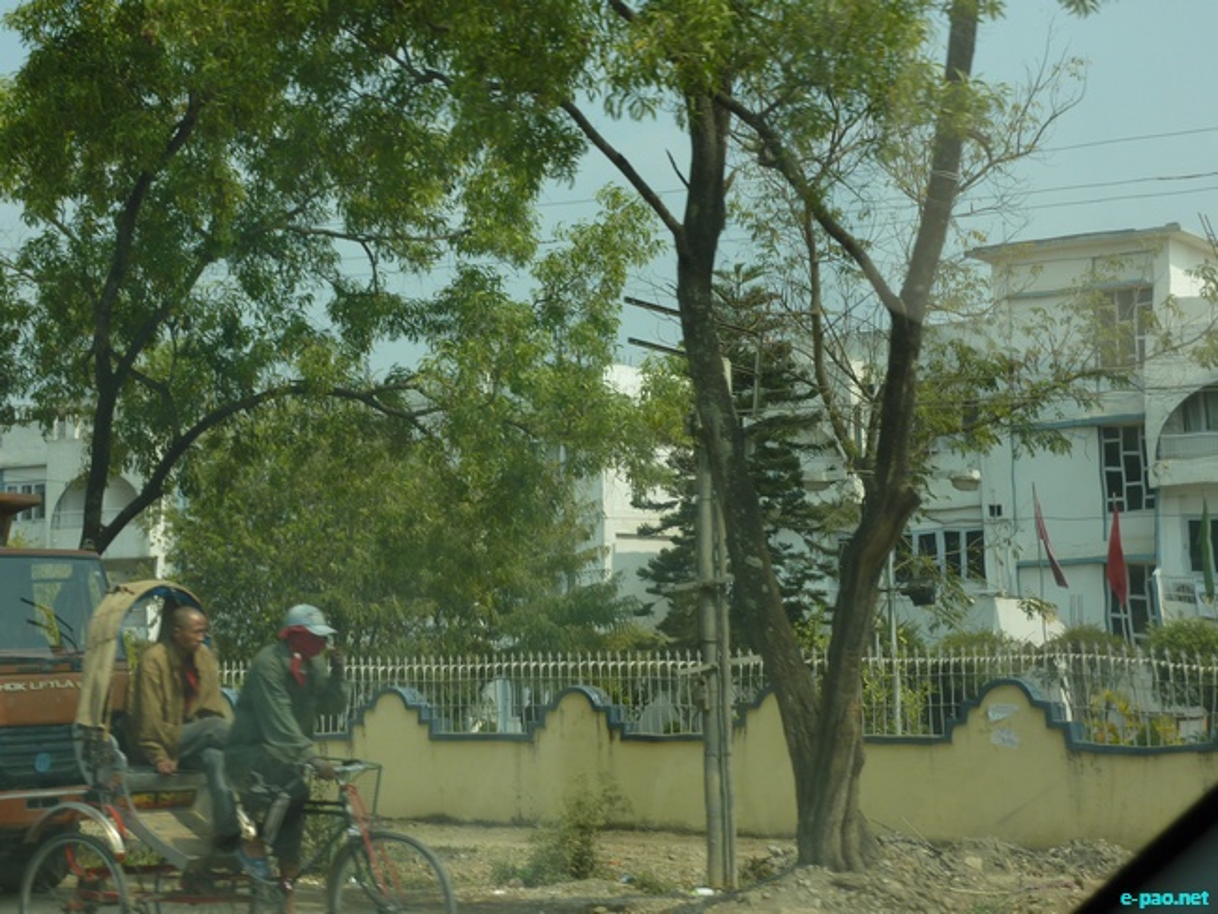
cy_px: 457
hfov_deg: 29.0
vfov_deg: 21.9
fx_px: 2358
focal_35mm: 67
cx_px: 609
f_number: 4.5
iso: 80
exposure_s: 1/400
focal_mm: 11
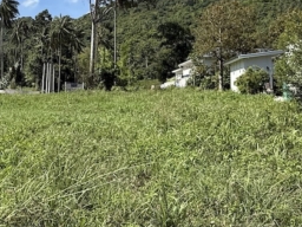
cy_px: 54
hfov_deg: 54.6
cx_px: 83
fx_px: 279
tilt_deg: +8.3
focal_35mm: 32
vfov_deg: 42.7
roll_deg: -2.9
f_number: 2.2
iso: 64
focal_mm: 2.22
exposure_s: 1/1745
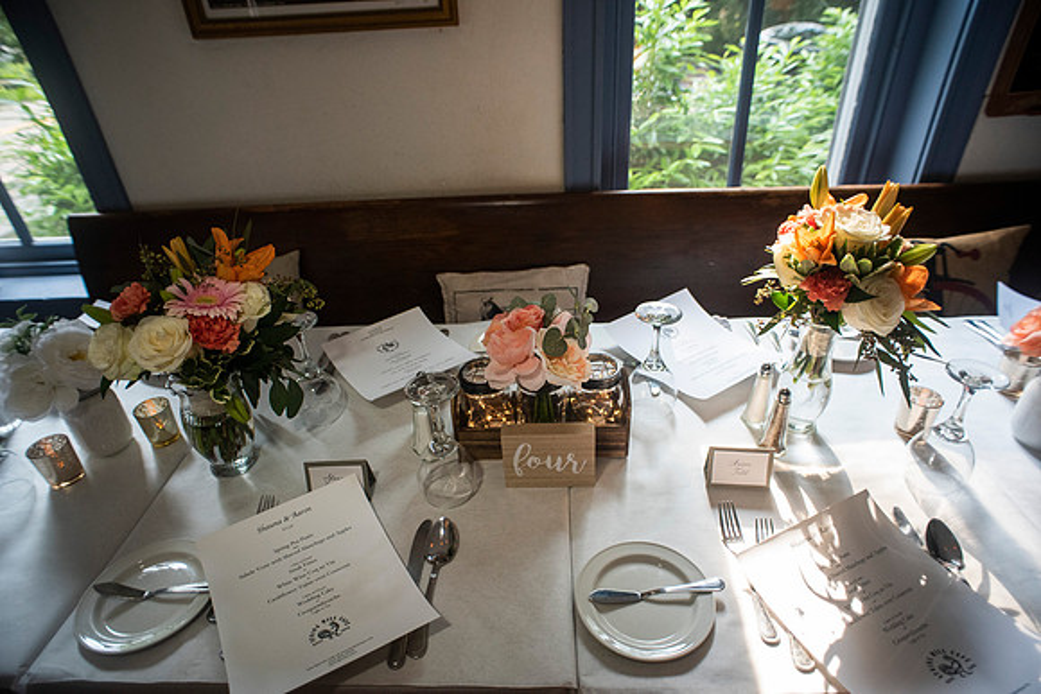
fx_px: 578
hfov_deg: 84.0
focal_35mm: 20
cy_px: 347
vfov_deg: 62.0
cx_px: 520
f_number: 2.8
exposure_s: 1/500
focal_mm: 20
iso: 1600
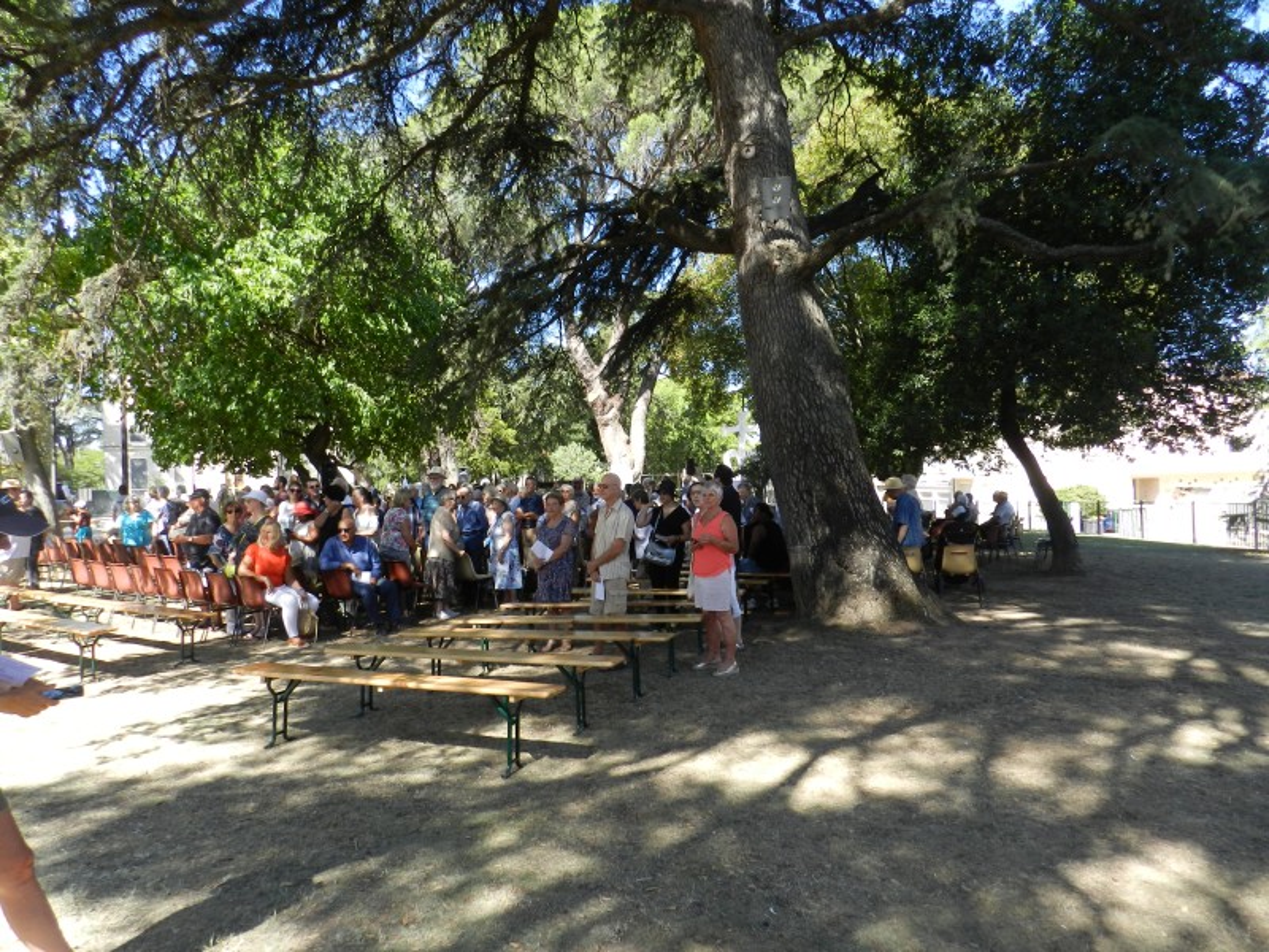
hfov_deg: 73.9
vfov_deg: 58.9
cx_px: 634
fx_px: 843
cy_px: 476
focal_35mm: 23
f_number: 3.4
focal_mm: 4
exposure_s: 1/320
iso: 160
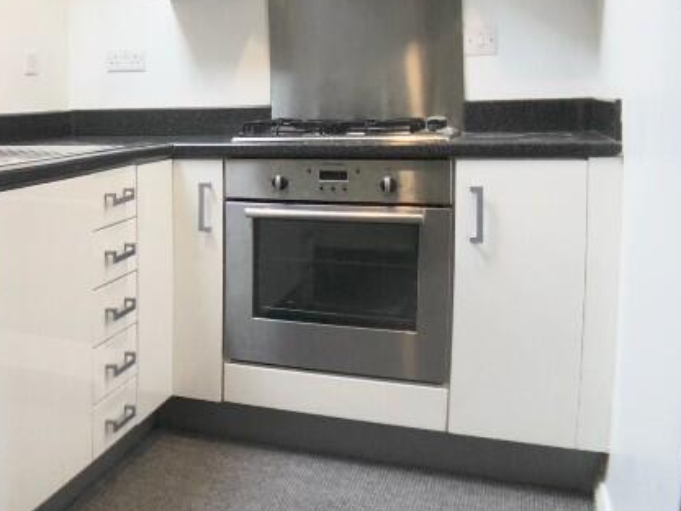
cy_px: 165
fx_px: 1357
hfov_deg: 25.5
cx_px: -123
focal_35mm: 69
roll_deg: +2.8
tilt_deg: -2.2
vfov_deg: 21.2
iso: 32
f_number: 1.8
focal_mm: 4
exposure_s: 1/24
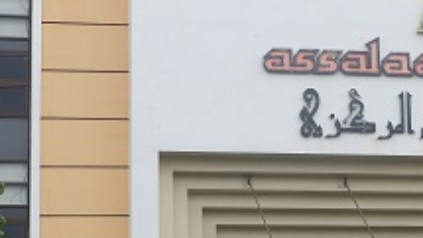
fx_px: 1683
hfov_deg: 14.2
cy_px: 159
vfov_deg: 8.1
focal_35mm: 150
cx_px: 380
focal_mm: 29.5
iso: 200
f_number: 5.6
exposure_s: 1/280
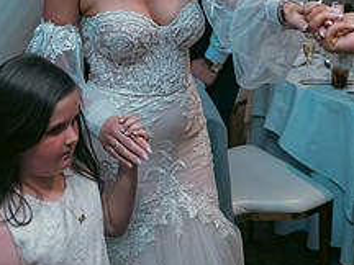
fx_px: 634
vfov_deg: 22.1
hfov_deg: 31.1
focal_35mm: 62
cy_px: -38
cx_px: 131
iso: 800
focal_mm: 24
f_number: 3.5
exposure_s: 1/160
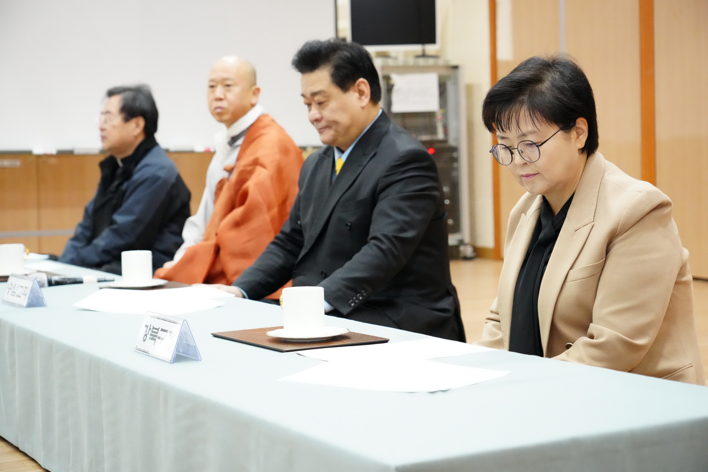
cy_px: 236
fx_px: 1278
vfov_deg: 20.9
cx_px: 354
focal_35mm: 65
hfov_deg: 31.0
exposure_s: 1/160
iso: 10000
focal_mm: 65
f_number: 4.5
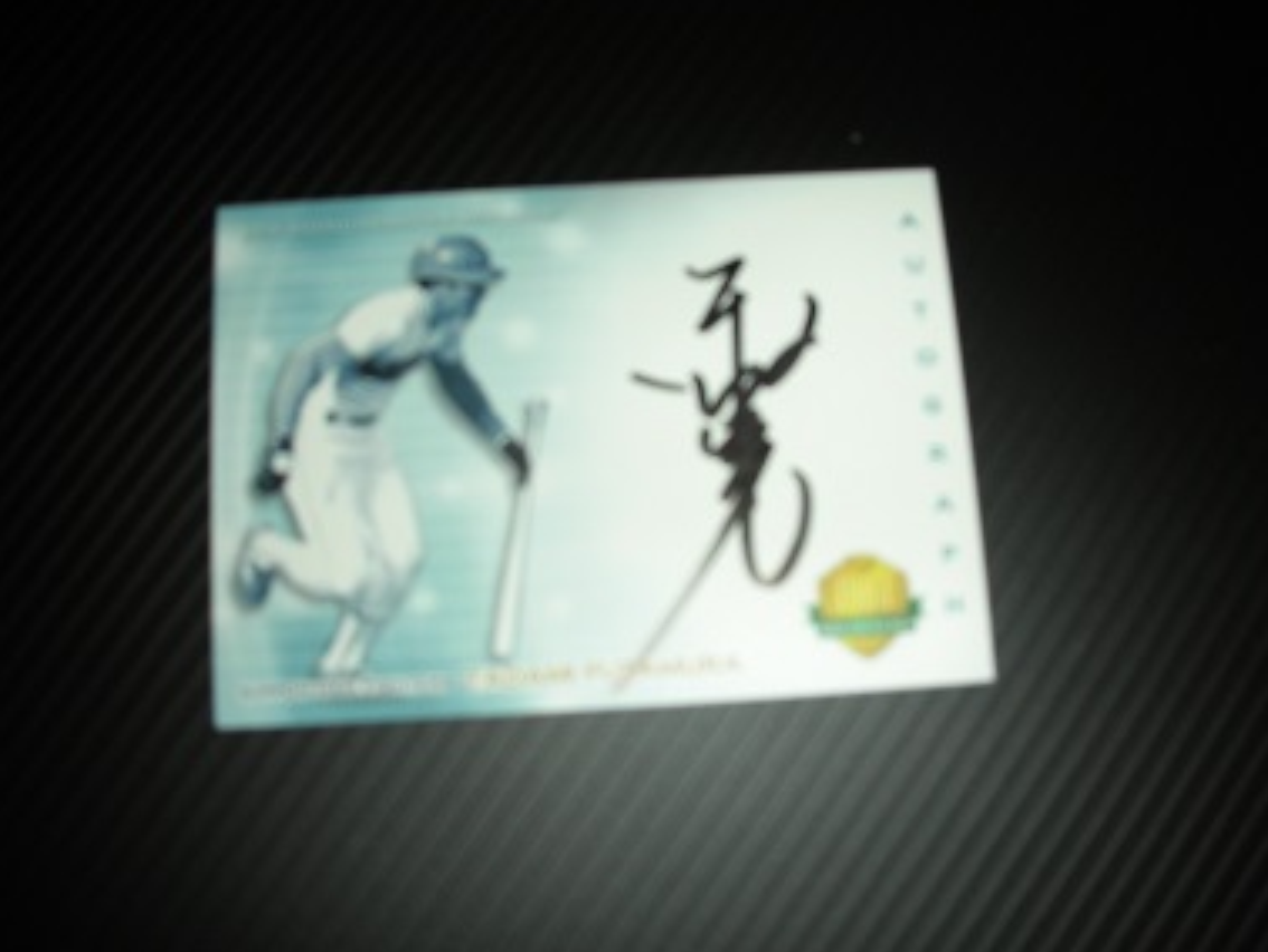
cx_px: 624
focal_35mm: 37
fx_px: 1356
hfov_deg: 50.1
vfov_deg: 38.7
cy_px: 463
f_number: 3
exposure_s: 1/60.1
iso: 50
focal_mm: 5.8
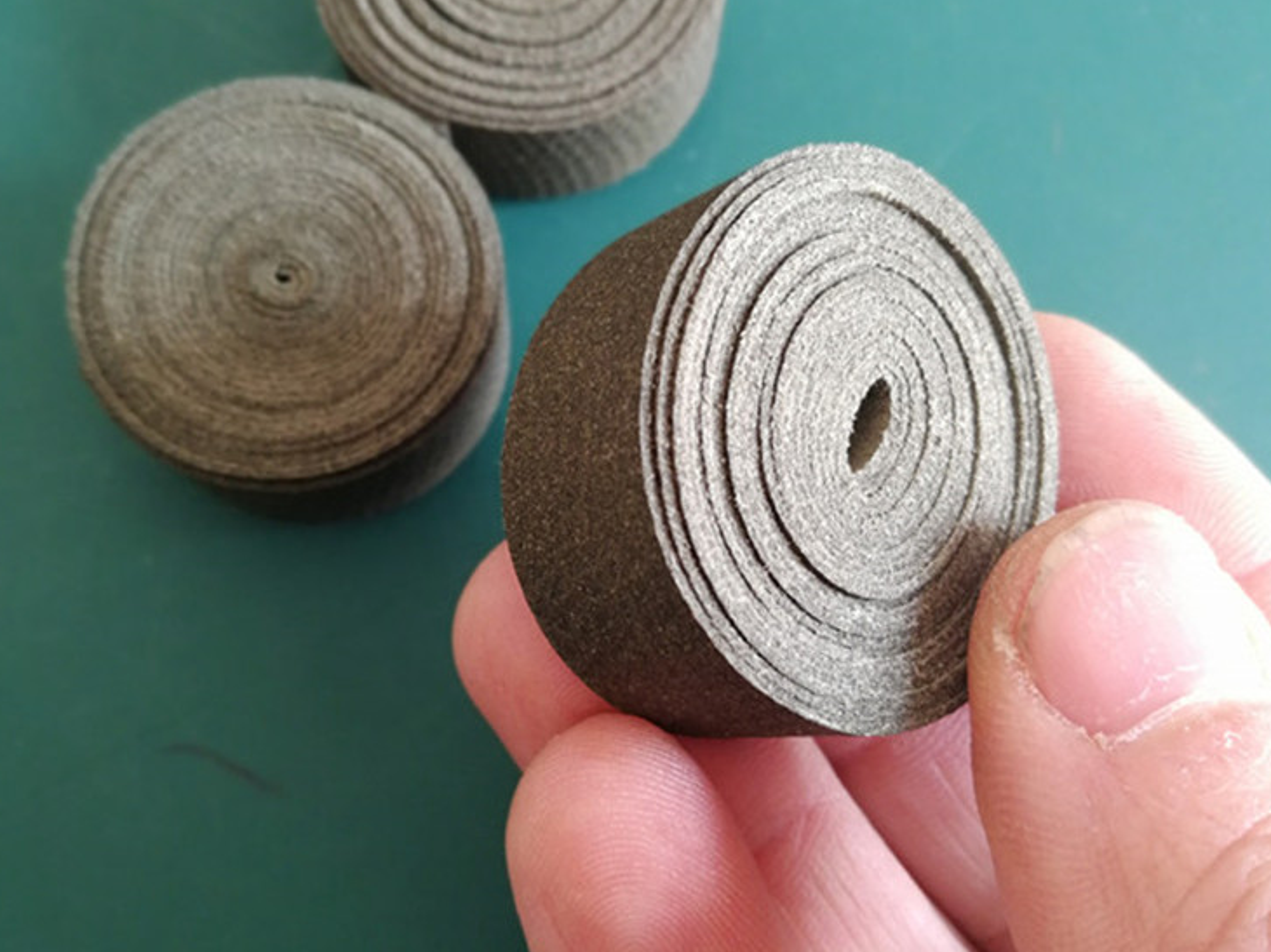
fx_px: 1358
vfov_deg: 38.6
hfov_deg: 50.2
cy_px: 486
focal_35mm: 37
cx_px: 641
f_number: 4
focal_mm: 3.84
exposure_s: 1/60
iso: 200
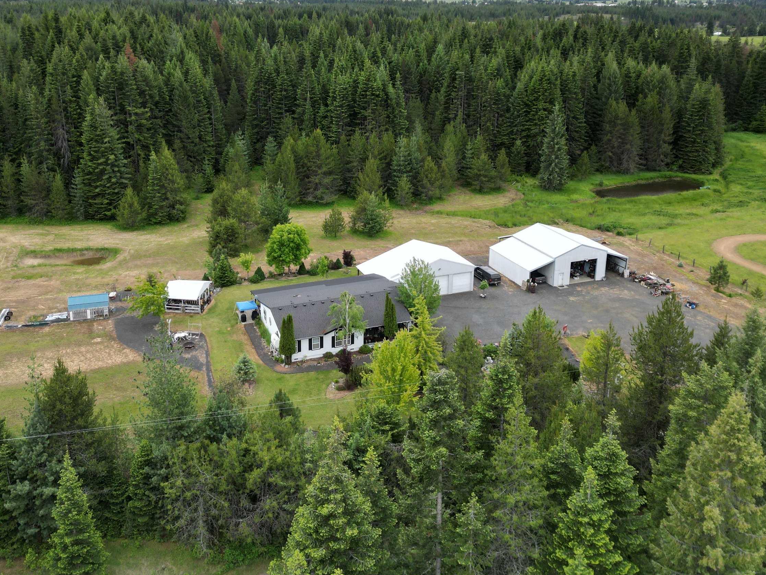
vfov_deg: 42.4
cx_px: 351
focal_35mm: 33
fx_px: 730
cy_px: 197
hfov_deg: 55.3
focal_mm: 6.72
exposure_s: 1/2000
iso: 100
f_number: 1.7
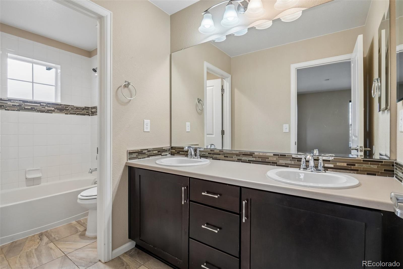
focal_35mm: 16
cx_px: 202
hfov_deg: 95.0
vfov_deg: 72.0
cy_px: 134
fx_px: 185
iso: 400
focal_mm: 11
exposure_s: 1/15
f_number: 8
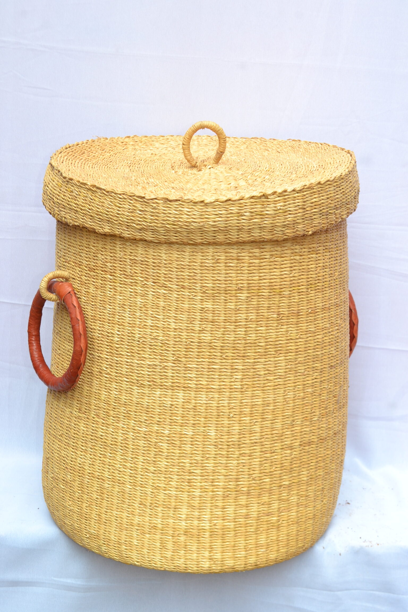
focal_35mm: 48
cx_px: 204
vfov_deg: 41.1
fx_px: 816
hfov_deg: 28.1
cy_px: 306
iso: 100
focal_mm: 32
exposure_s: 1/60
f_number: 5.6
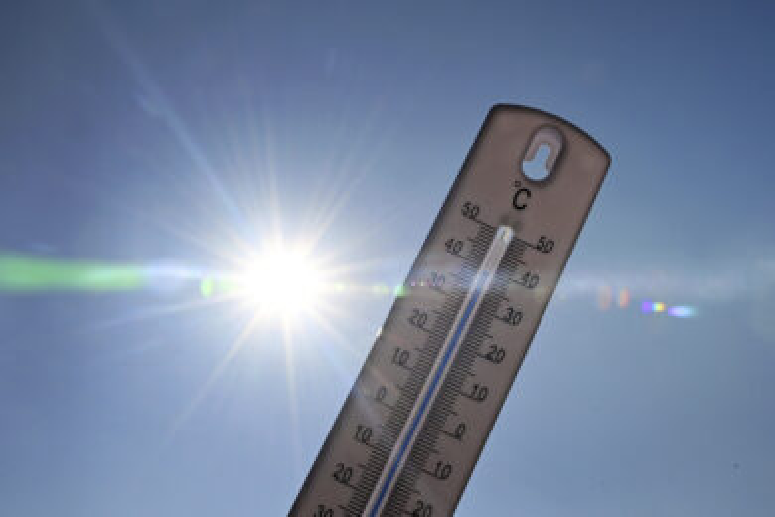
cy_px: 258
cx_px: 388
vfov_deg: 43.6
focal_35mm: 30
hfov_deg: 61.9
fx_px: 646
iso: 160
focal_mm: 30
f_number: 20
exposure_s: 1/400
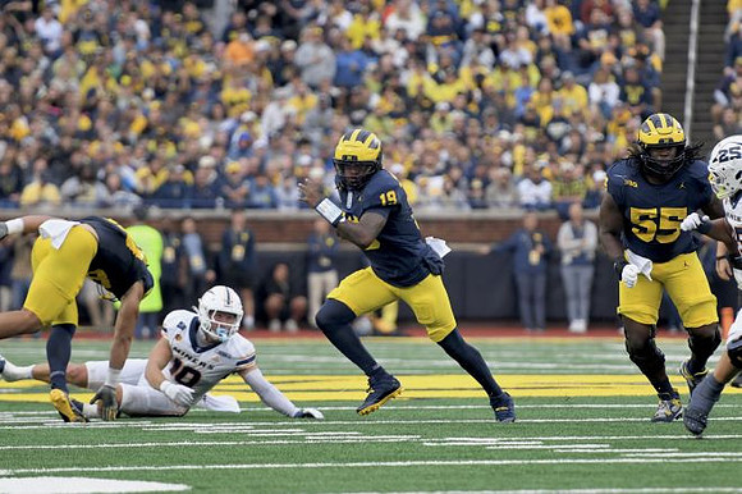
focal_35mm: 300
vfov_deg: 4.6
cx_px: 371
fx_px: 6180
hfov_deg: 6.9
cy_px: 247
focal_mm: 200
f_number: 2.8
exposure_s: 1/1000
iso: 640
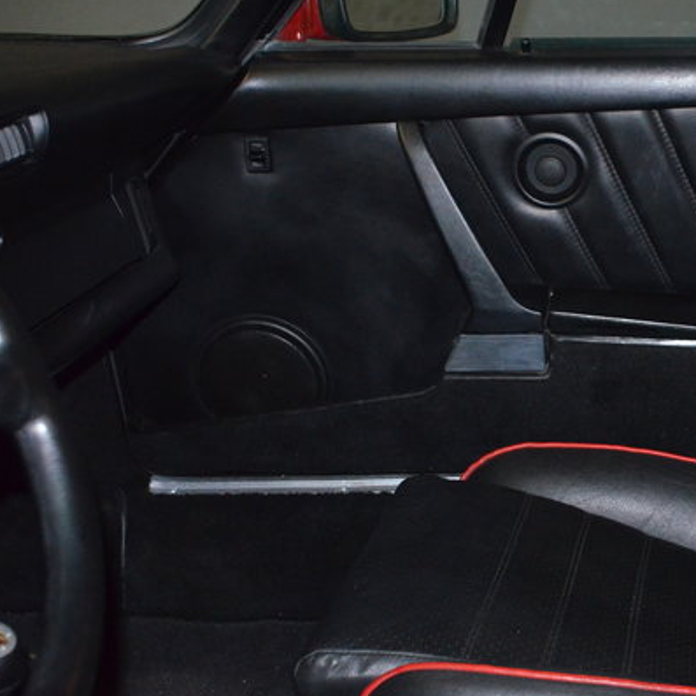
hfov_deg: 26.0
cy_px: 355
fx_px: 1456
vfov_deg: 26.9
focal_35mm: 64
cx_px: 635
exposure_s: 1/60
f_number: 3.8
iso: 3200
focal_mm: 26
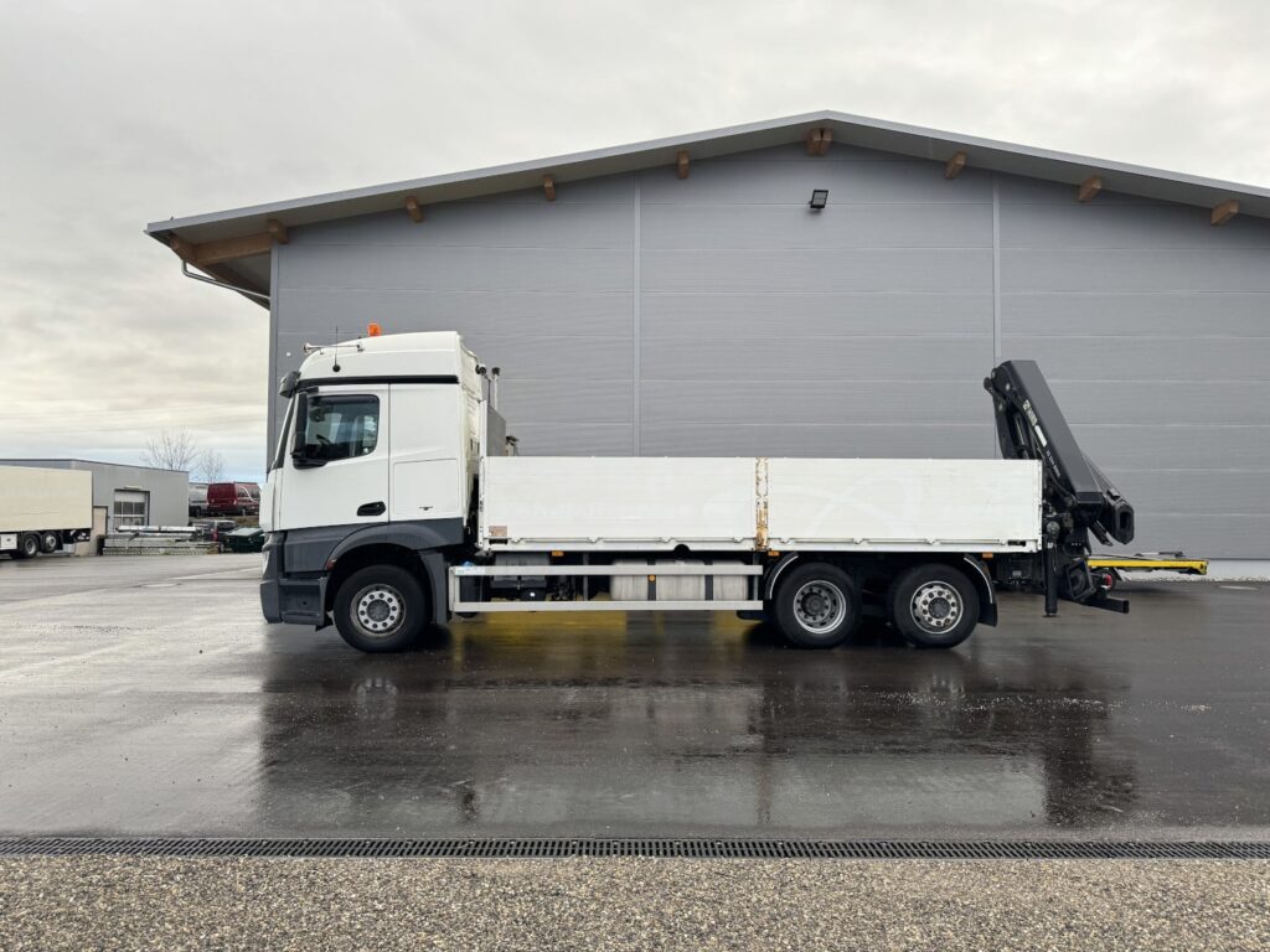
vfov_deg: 56.8
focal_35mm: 24
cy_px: 476
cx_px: 635
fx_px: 881
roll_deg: +0.1
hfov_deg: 71.6
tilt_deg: +2.6
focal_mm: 6.86
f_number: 1.78
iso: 125
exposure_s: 1/121
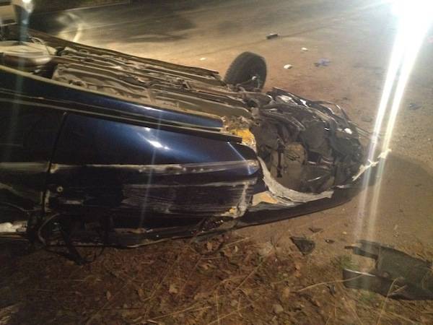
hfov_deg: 52.6
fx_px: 438
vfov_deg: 40.7
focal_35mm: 35
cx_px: 216
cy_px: 162
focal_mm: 4.28
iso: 800
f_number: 2.4
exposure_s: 1/15
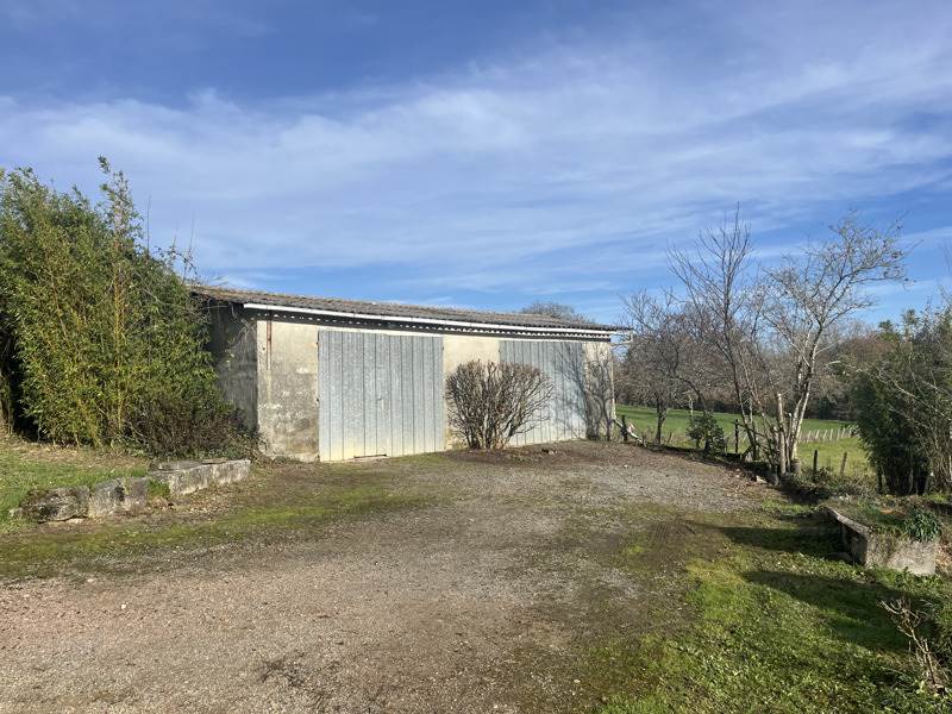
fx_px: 715
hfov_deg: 67.3
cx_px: 476
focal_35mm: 26
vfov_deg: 53.1
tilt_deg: +2.0
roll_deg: +1.4
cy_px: 357
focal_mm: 5.1
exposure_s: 1/4149
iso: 50
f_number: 1.6
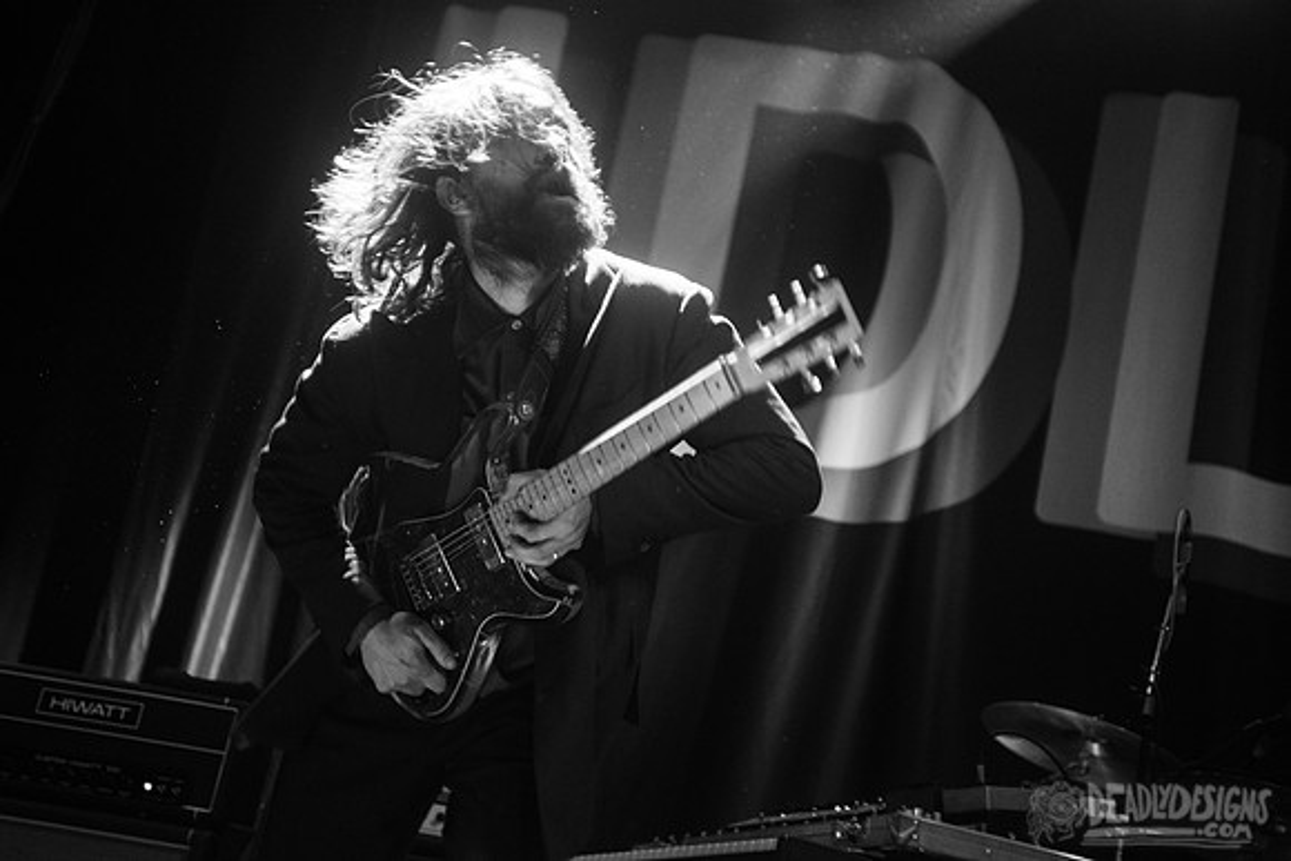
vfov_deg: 19.5
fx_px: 2511
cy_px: 430
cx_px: 646
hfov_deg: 28.8
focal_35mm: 70
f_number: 3.2
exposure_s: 1/125
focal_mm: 70
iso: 1600
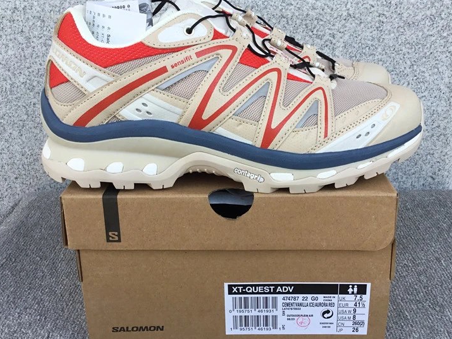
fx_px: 510
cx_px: 236
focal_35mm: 39
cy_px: 158
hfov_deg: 47.8
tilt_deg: -19.2
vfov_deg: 36.8
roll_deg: +1.0
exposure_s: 1/275
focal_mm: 3.3
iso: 25
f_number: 2.4
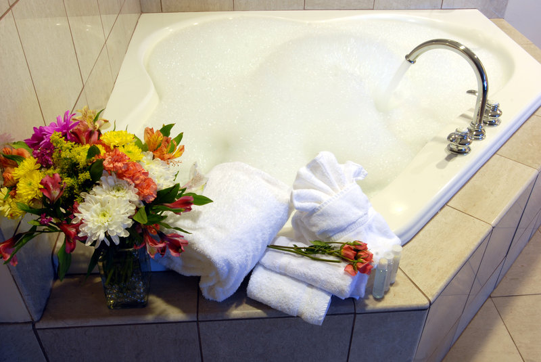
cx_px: 270
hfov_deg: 53.1
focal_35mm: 36
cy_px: 181
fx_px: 541
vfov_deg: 36.9
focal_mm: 24
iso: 100
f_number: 16
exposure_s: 8
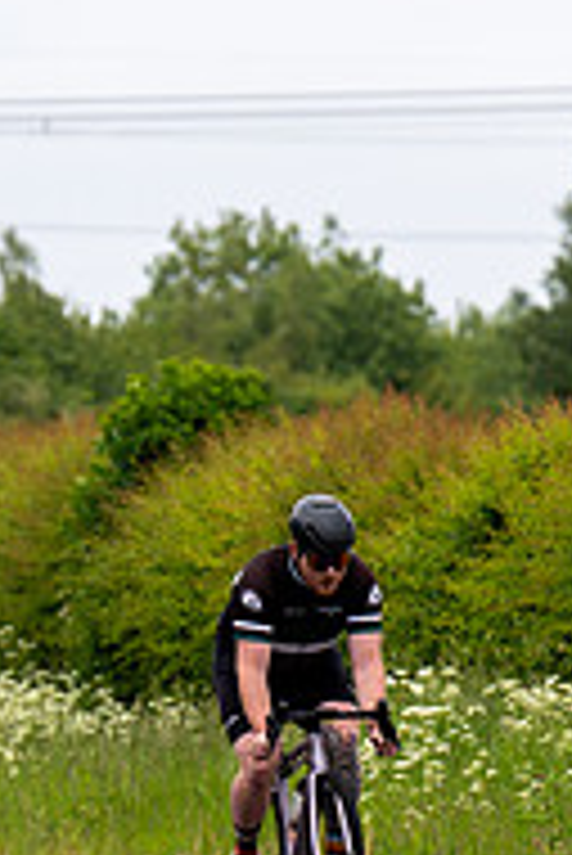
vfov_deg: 3.8
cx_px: 393
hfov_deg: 2.6
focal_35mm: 540
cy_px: 904
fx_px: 12846
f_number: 3.2
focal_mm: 130
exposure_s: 1/1250
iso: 125
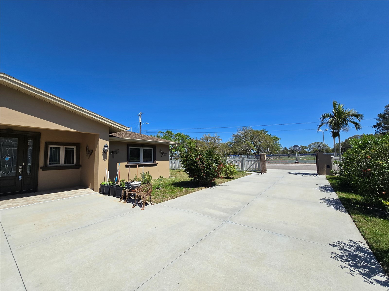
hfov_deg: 106.2
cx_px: 194
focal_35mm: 13
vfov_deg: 89.9
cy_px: 146
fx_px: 146
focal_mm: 2.2
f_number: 2.2
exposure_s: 1/3935
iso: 50
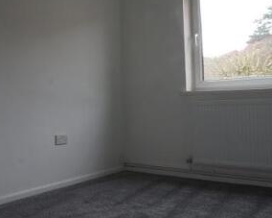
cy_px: 105
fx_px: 418
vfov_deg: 29.1
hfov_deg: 35.8
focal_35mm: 52
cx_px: 104
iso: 200
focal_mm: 16
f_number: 16
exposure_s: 1/3
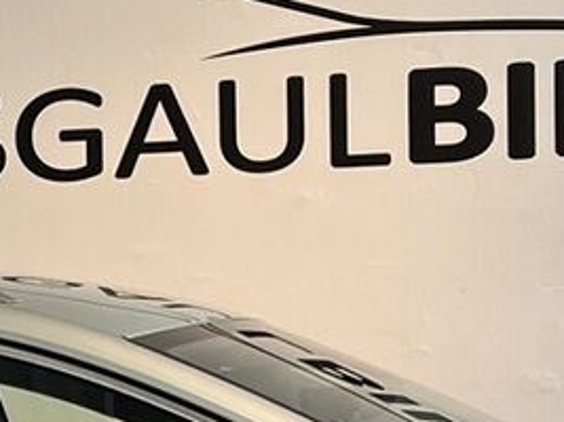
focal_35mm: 166
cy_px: 462
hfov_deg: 11.8
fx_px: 2703
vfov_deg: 8.9
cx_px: 7
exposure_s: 1/121
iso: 32
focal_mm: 5.7
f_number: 1.5
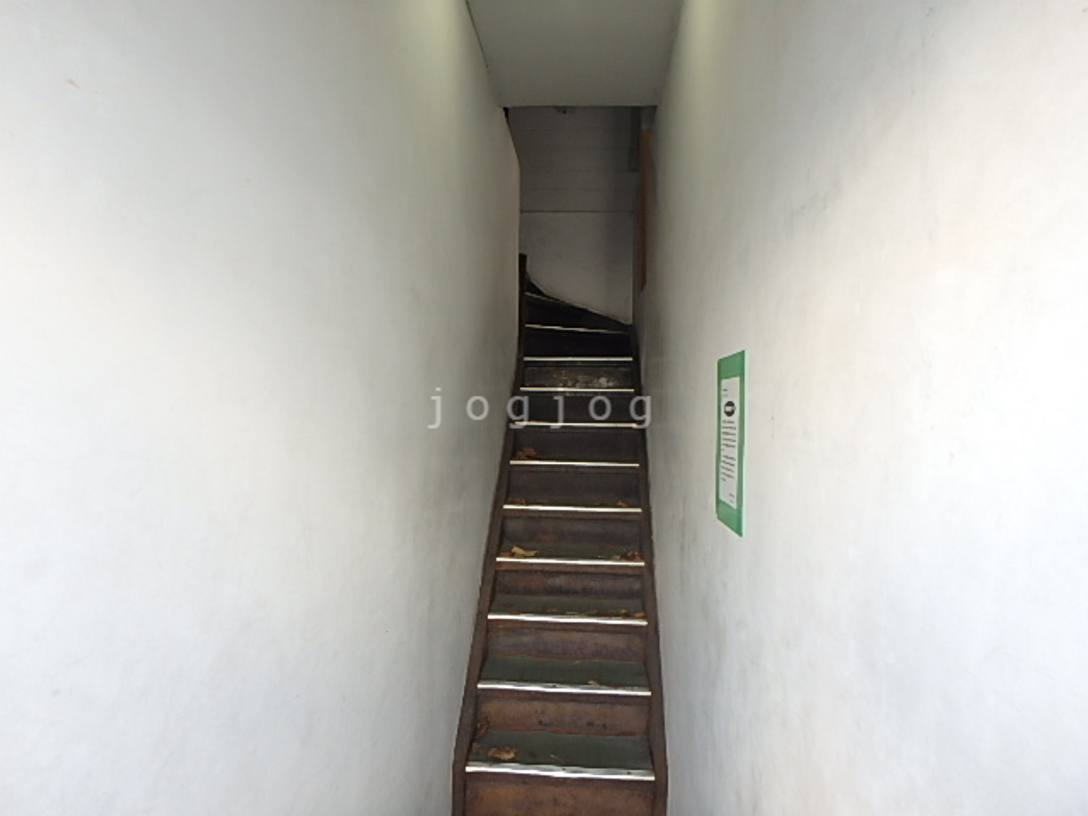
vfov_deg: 63.4
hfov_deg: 79.0
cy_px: 408
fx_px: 660
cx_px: 544
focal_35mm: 21
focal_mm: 3.7
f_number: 3.5
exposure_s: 1/60
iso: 160
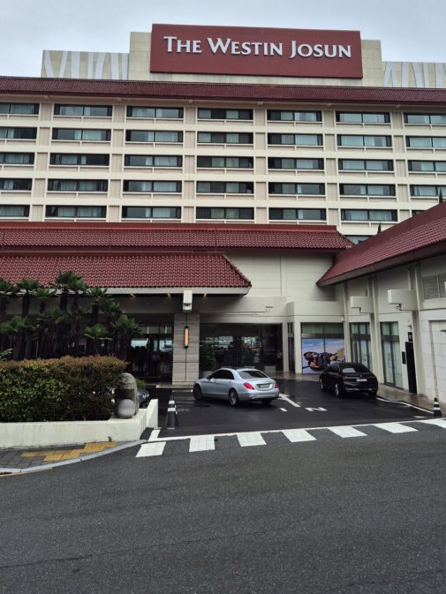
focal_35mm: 35
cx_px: 238
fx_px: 601
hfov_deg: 40.7
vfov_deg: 50.5
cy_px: 152
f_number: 1.8
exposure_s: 1/1304
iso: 25
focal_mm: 5.4
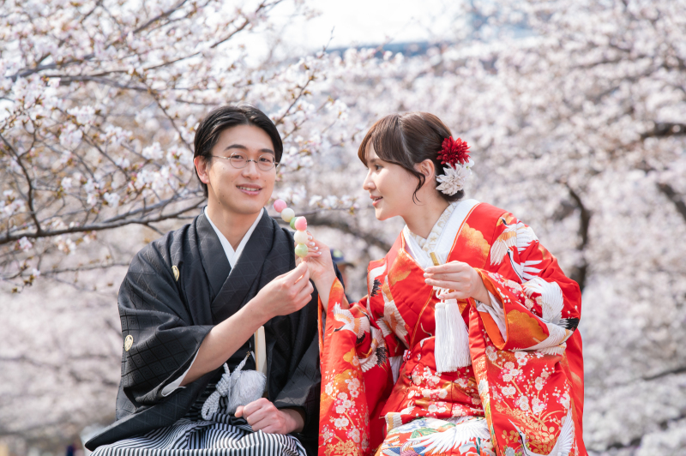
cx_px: 343
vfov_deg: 7.4
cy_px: 228
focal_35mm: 185
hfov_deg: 11.1
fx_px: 3522
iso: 320
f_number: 8
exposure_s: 1/200
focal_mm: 185
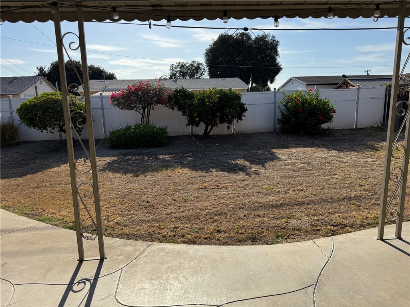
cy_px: 154
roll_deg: +1.7
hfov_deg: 71.6
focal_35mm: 24
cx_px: 205
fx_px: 284
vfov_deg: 56.8
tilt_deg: -11.2
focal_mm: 6.76
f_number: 1.78
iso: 80
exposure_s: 1/5348
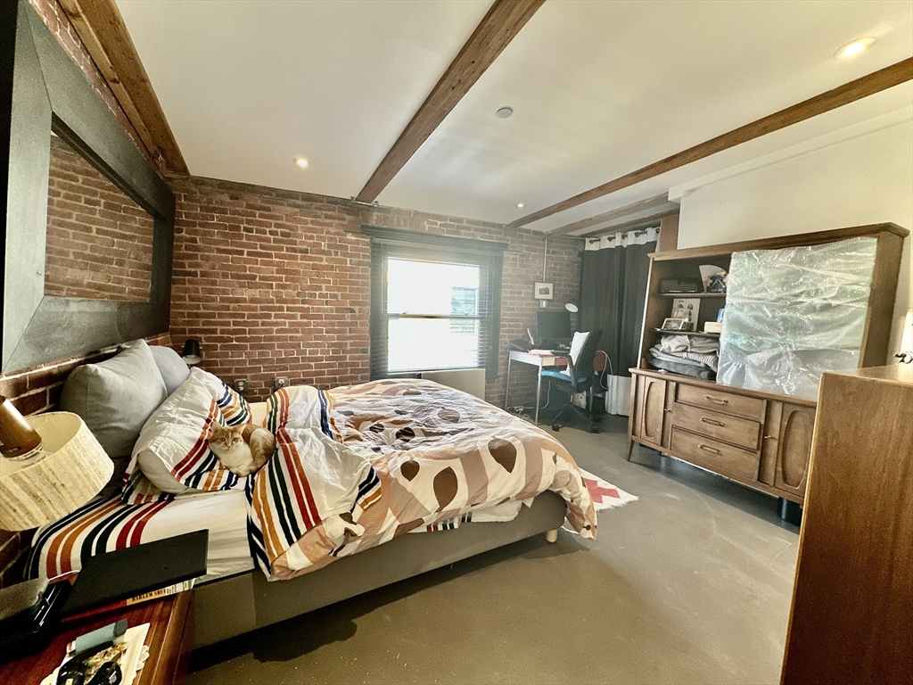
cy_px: 342
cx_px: 456
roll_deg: -0.8
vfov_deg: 85.7
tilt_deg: -5.2
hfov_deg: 102.1
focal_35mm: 14
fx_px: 369
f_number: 2.2
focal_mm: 2.22
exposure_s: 1/60
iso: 200
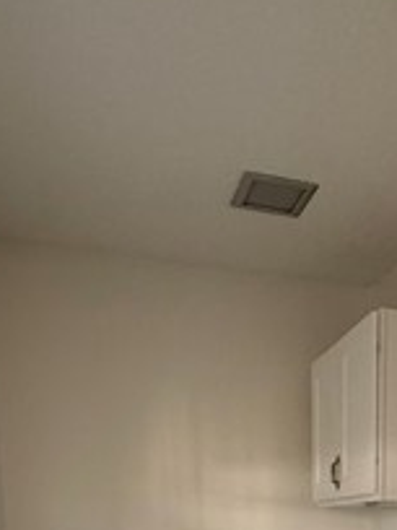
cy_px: 652
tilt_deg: -10.6
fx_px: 673
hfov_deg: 31.7
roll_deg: -0.3
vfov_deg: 33.8
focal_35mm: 44
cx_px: 340
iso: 320
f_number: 2.2
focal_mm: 2.22
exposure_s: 1/69
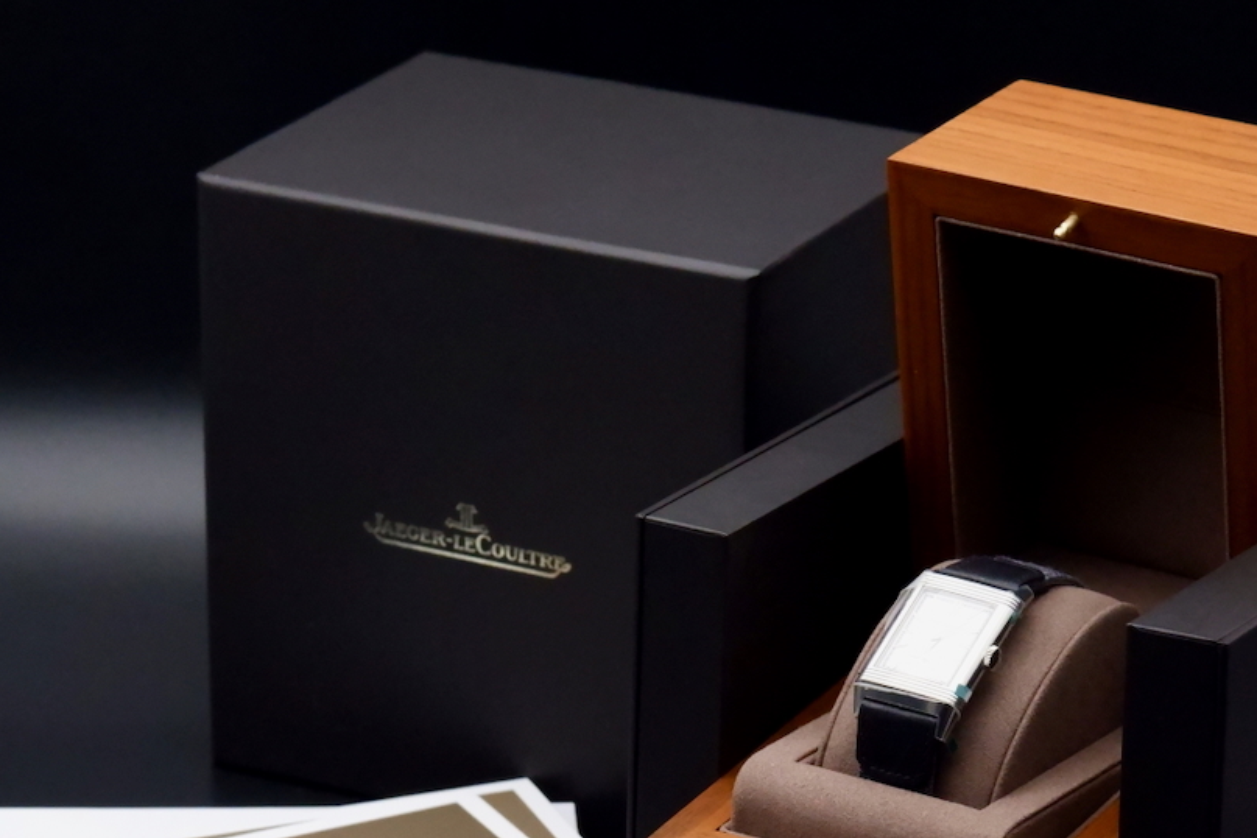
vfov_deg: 8.1
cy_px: 646
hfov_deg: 12.1
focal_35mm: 170
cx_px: 545
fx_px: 5935
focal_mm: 67.1
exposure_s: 1/4000
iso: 6400
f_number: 6.4
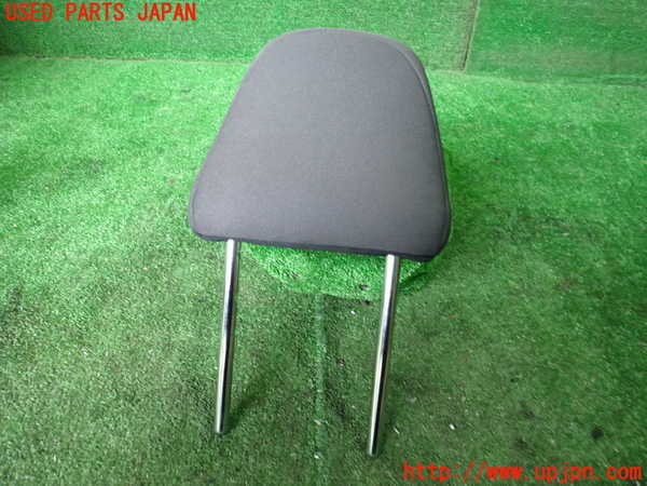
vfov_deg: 54.9
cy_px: 243
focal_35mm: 25
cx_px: 324
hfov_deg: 69.4
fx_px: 467
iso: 320
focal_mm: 4.5
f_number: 2
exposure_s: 1/30
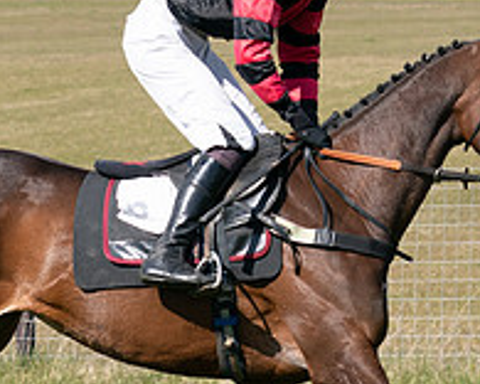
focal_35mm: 293
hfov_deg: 6.6
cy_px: 210
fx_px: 4162
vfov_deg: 5.3
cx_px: 212
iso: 400
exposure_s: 1/2000
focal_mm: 70
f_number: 5
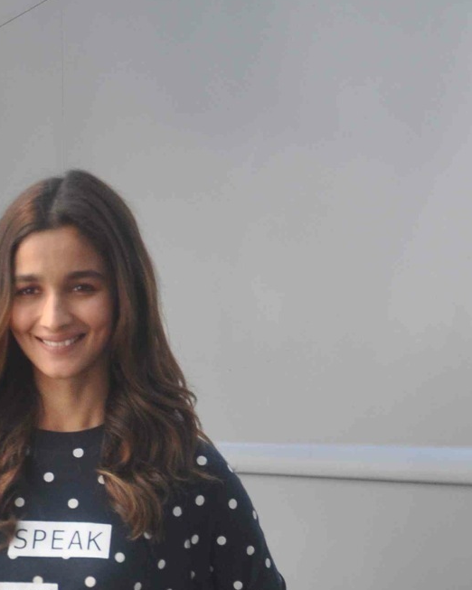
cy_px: 805
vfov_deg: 18.1
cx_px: 32
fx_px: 1700
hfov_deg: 15.6
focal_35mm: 97
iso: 640
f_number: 4
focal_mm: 25
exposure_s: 1/1600
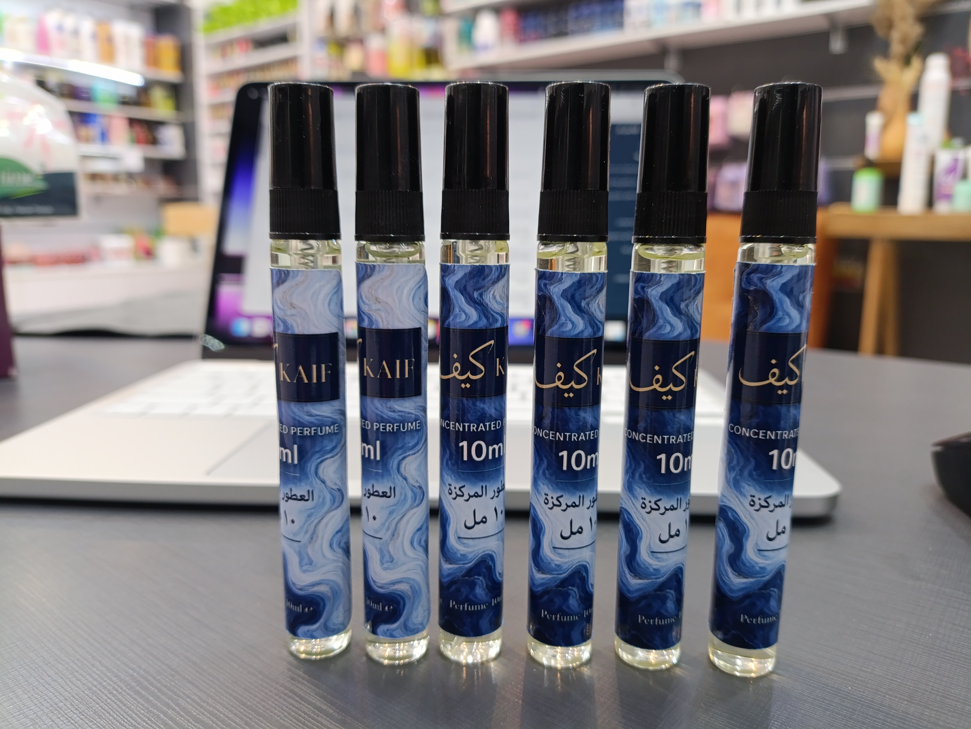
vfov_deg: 54.9
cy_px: 364
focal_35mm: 25
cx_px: 486
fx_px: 702
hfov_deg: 69.4
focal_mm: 4.71
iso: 400
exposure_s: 1/33.3
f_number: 1.7
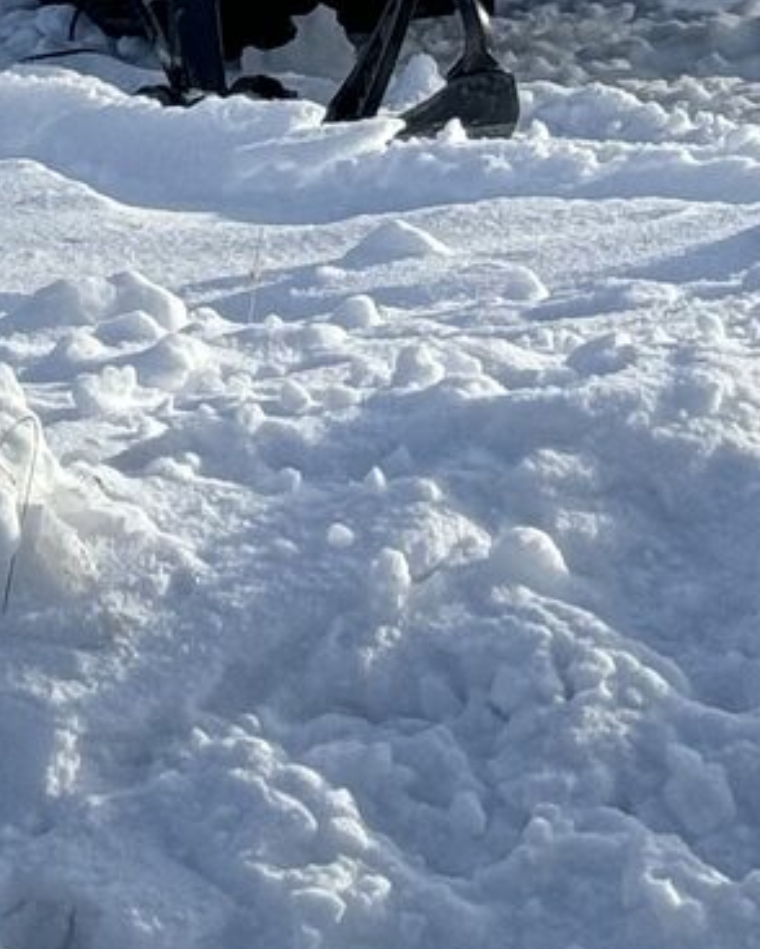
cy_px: -1474
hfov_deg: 6.1
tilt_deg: -4.4
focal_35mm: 255
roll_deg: +0.7
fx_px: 7164
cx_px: 217
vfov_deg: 7.1
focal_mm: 6.76
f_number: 1.78
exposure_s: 1/2717
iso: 64
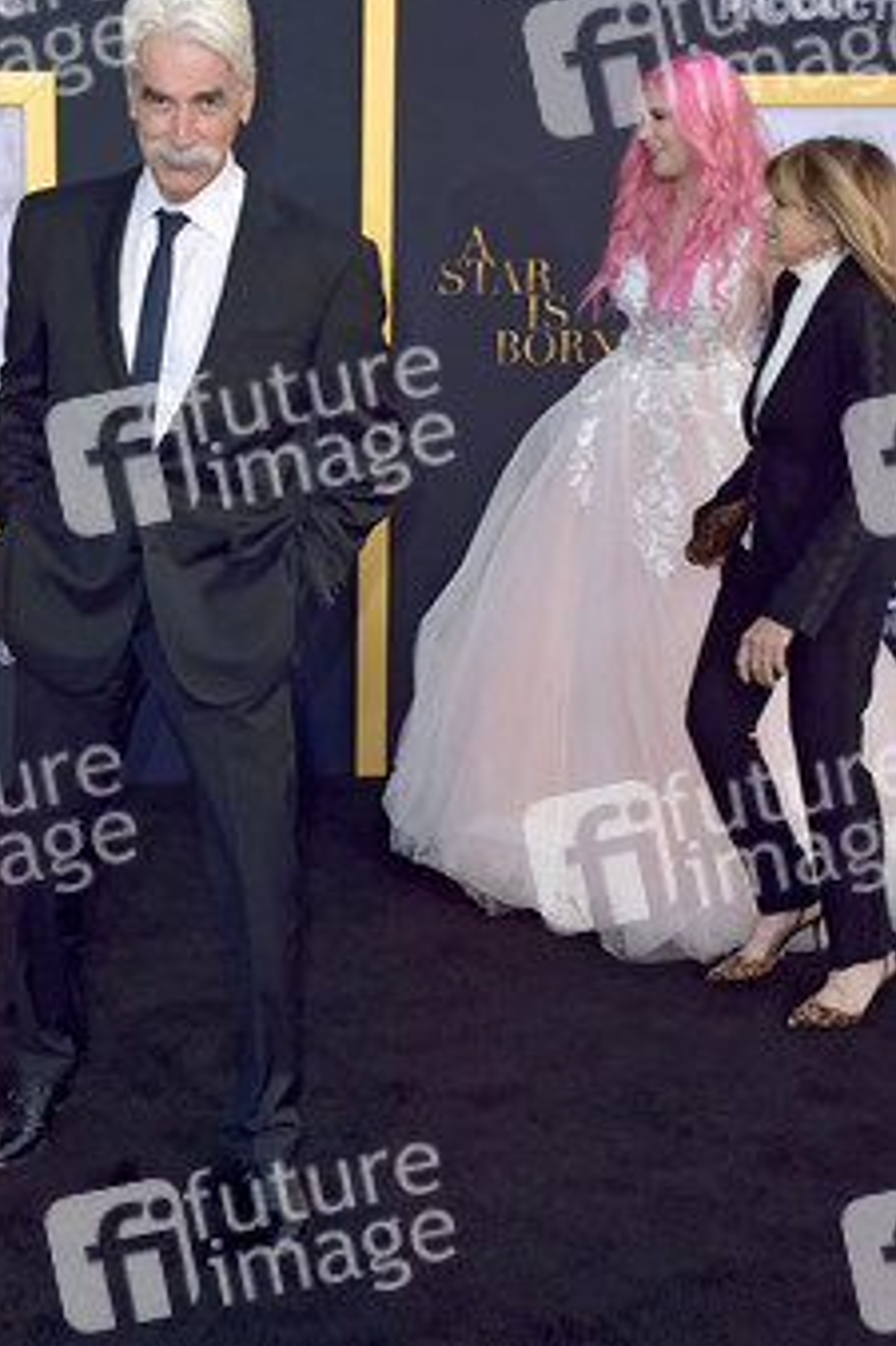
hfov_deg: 29.8
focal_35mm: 45
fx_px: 1682
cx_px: 368
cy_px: 641
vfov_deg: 43.6
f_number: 6.3
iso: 500
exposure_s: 1/250
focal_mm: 38
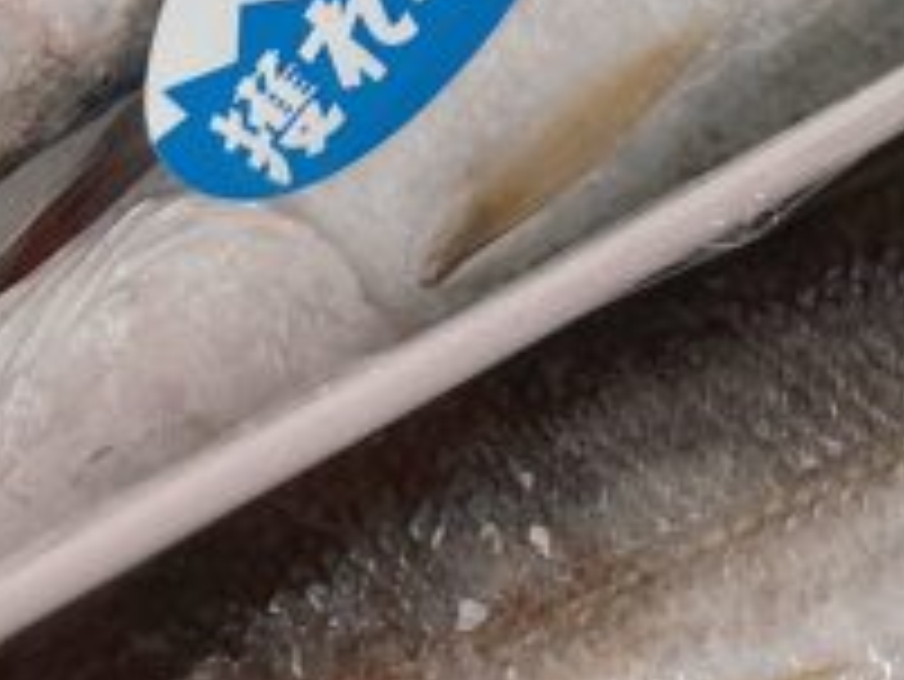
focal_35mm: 124
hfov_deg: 15.5
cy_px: -779
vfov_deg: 10.7
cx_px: 976
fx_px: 3240
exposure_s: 1/60
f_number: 1.6
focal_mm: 5.96
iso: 100
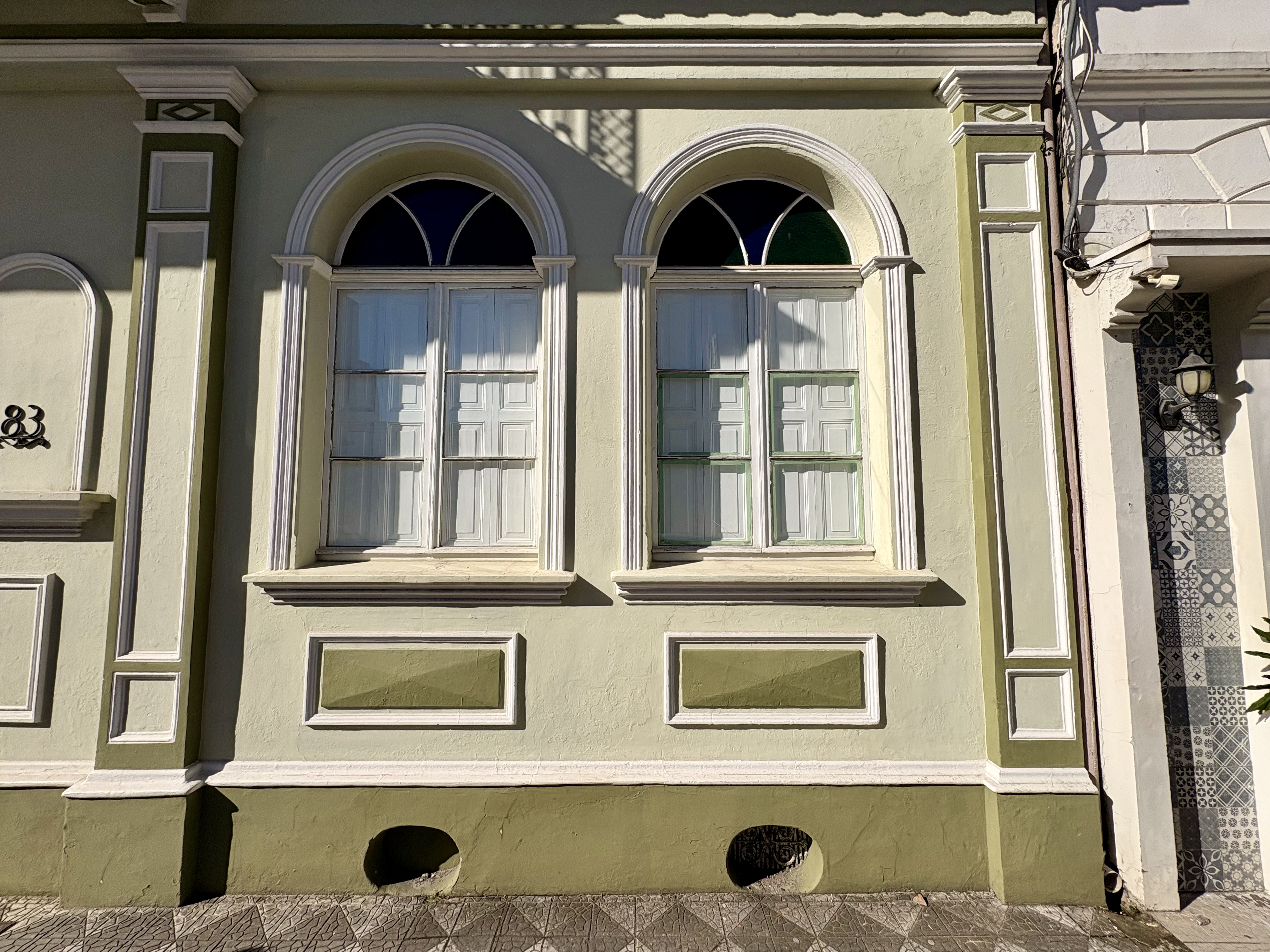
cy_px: 476
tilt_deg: +4.3
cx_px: 635
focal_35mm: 14
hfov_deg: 102.1
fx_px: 514
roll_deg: +0.0
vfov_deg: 85.7
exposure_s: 1/4367
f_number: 2.2
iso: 50
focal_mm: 2.22
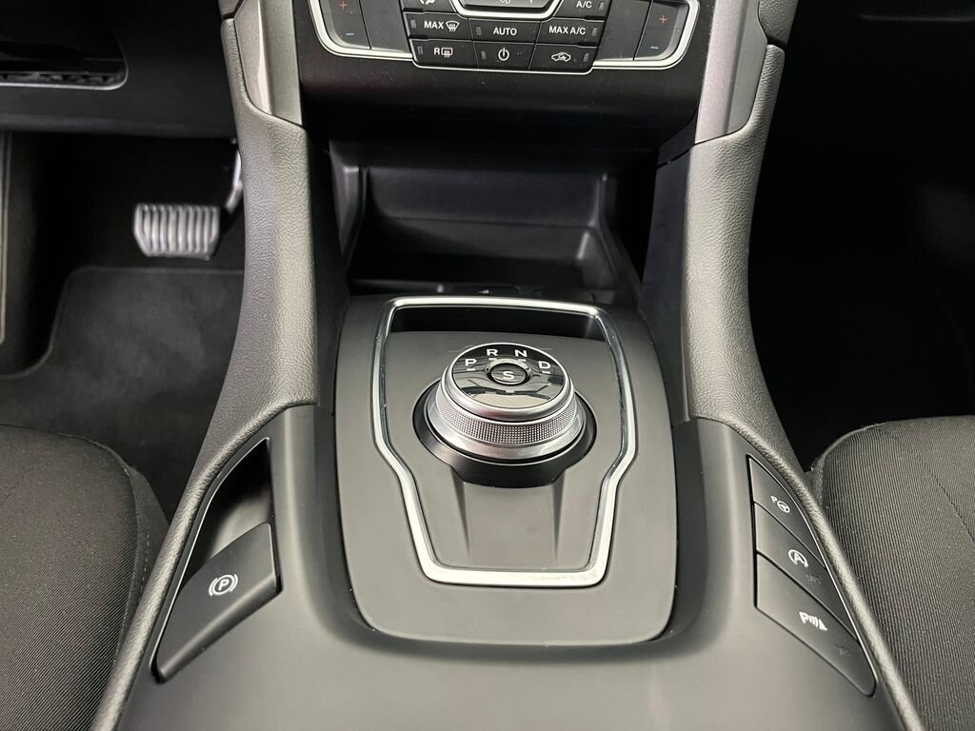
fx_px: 732
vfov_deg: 53.1
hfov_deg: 67.3
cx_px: 488
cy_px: 366
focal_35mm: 26
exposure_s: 1/37
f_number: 1.6
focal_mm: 5.1
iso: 640
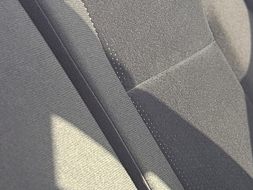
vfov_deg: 13.6
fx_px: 789
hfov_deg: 15.0
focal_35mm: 108
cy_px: 147
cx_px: 498
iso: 640
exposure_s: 1/100
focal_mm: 6.3
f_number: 1.7
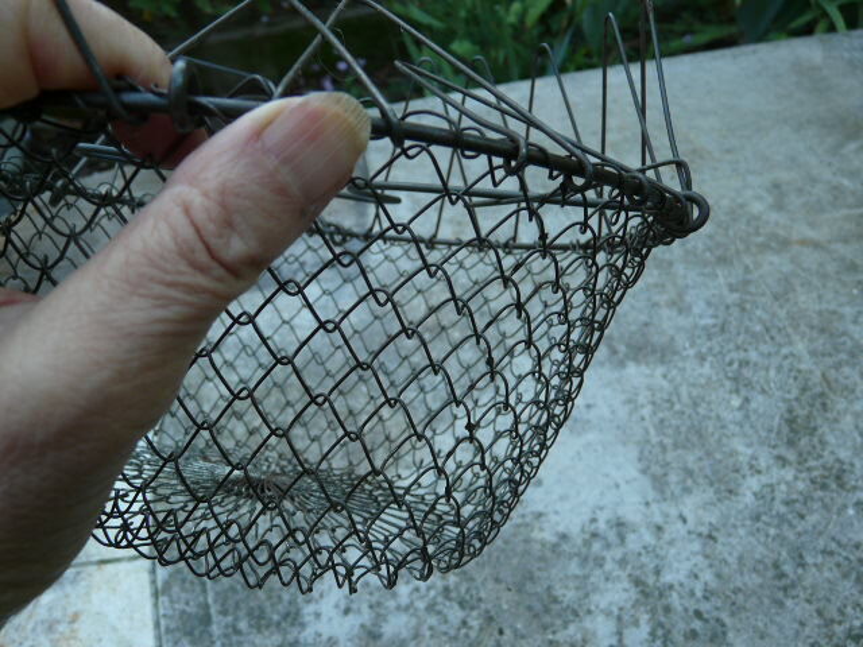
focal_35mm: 28
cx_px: 432
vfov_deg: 49.7
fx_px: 698
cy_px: 324
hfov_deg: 63.4
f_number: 2.8
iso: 100
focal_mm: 4.6
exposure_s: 1/100
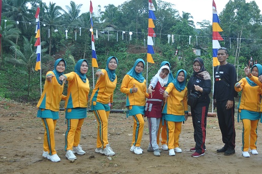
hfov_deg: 42.0
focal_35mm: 46
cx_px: 184
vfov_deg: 29.1
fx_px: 334
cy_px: 78
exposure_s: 1/1000
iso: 320
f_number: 3.8
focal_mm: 20
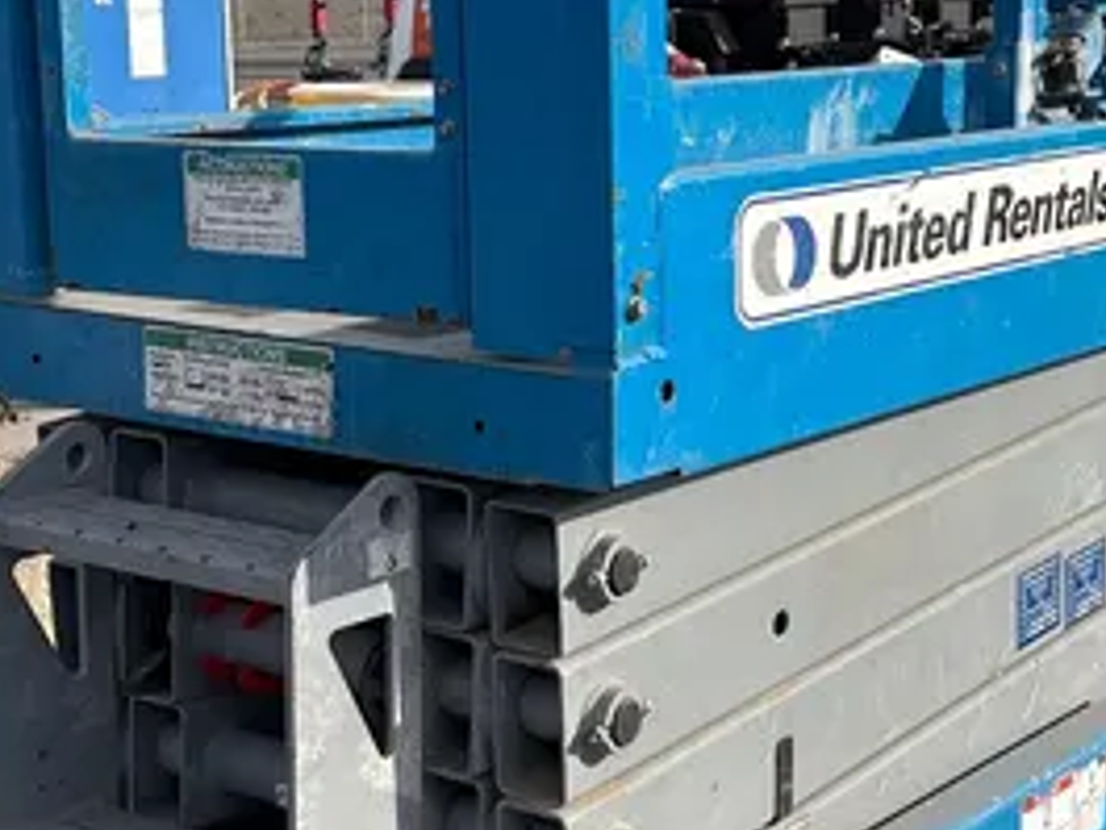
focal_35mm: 72
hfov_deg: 26.8
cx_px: 755
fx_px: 2301
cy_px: 373
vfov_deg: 20.5
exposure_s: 1/3021
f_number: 1.6
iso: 50
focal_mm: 5.96
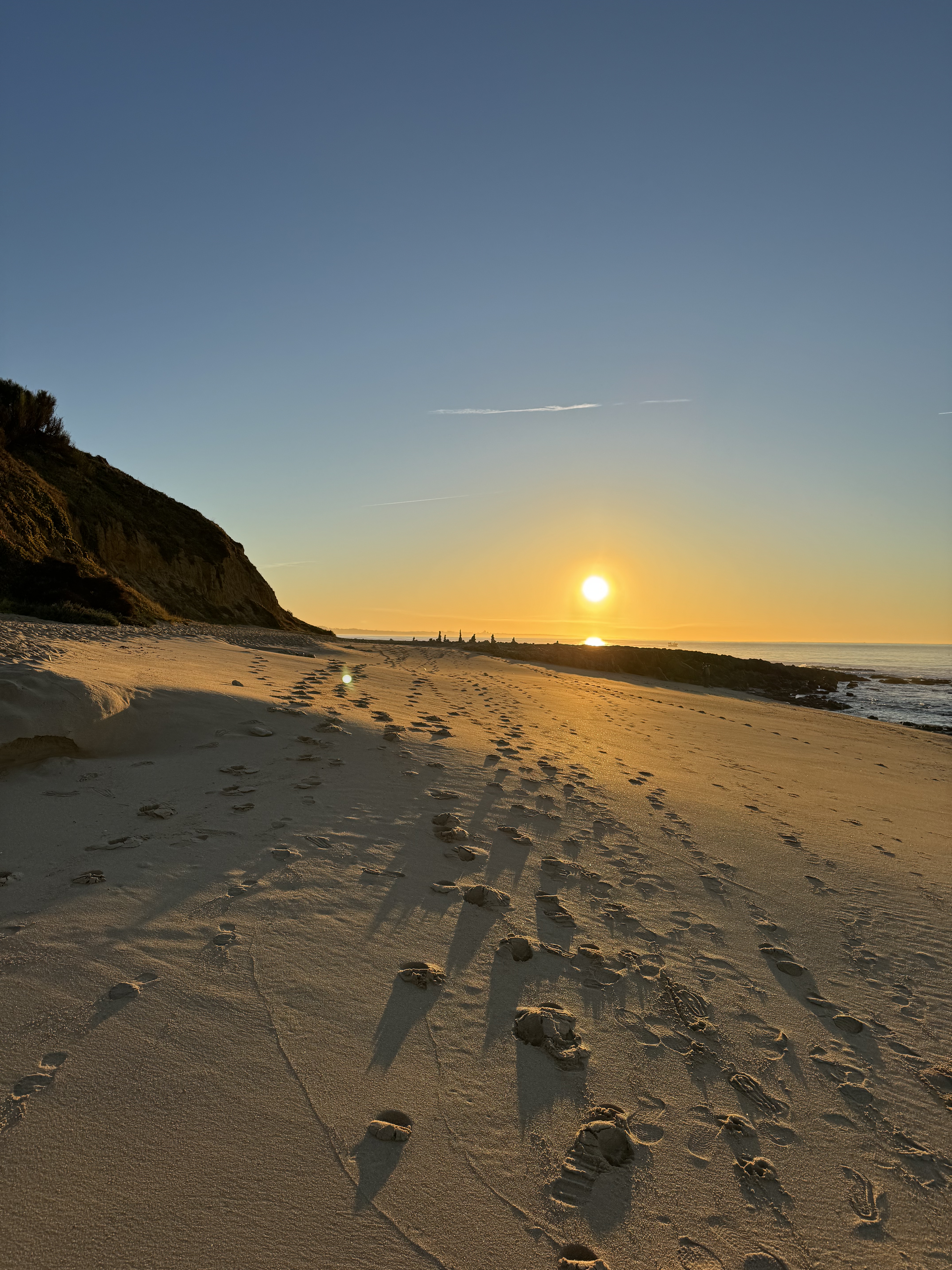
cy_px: 635
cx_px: 476
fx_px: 880
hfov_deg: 56.8
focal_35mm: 24
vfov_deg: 71.6
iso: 80
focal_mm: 6.76
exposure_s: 1/4608
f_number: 1.78
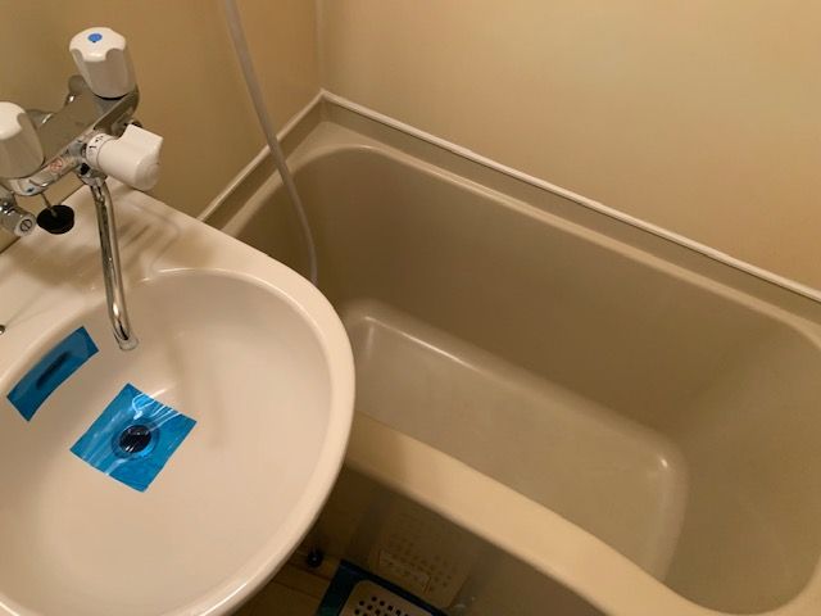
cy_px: 308
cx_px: 410
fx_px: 617
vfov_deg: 53.1
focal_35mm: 26
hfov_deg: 67.3
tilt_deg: -58.9
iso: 200
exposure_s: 1/60
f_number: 1.8
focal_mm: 4.25
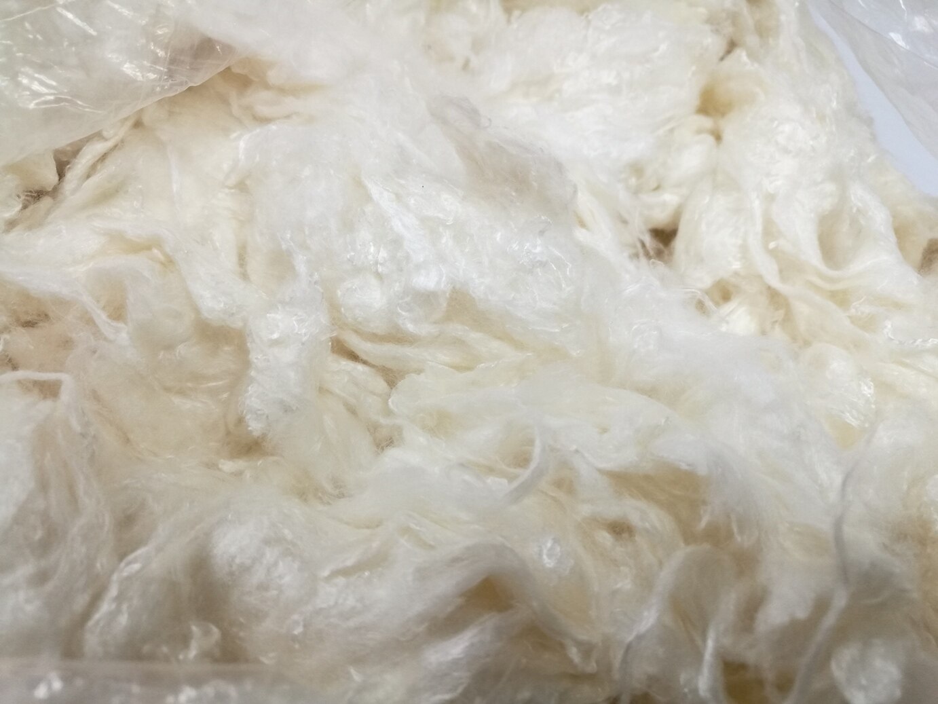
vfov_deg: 51.4
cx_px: 469
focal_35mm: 27
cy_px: 352
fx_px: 732
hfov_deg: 65.3
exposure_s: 1/33.3
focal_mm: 4.04
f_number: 2
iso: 125
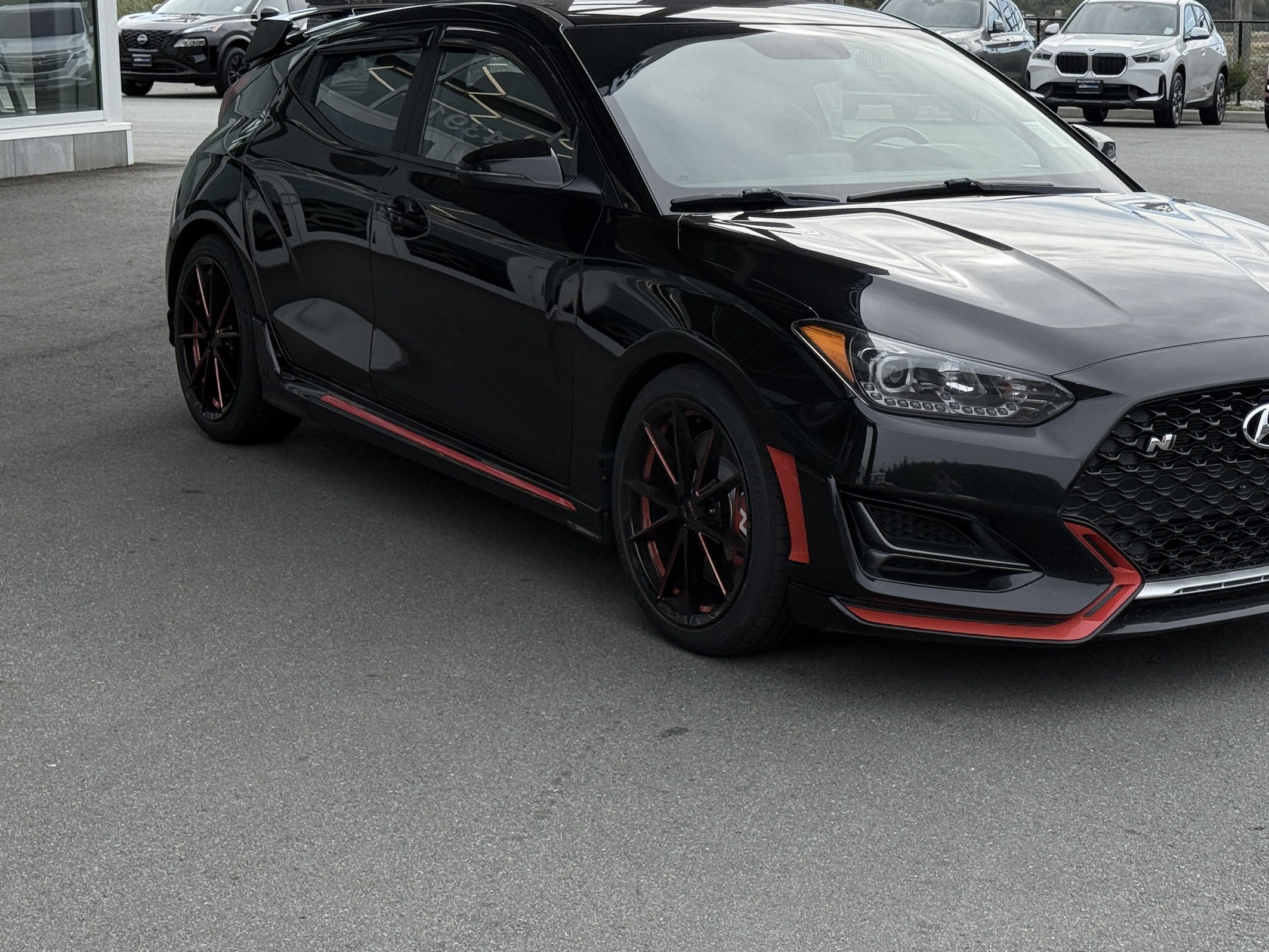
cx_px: 823
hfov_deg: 29.7
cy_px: 362
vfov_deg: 22.5
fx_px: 2383
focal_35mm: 65
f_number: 1.78
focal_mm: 6.76
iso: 64
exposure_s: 1/2208
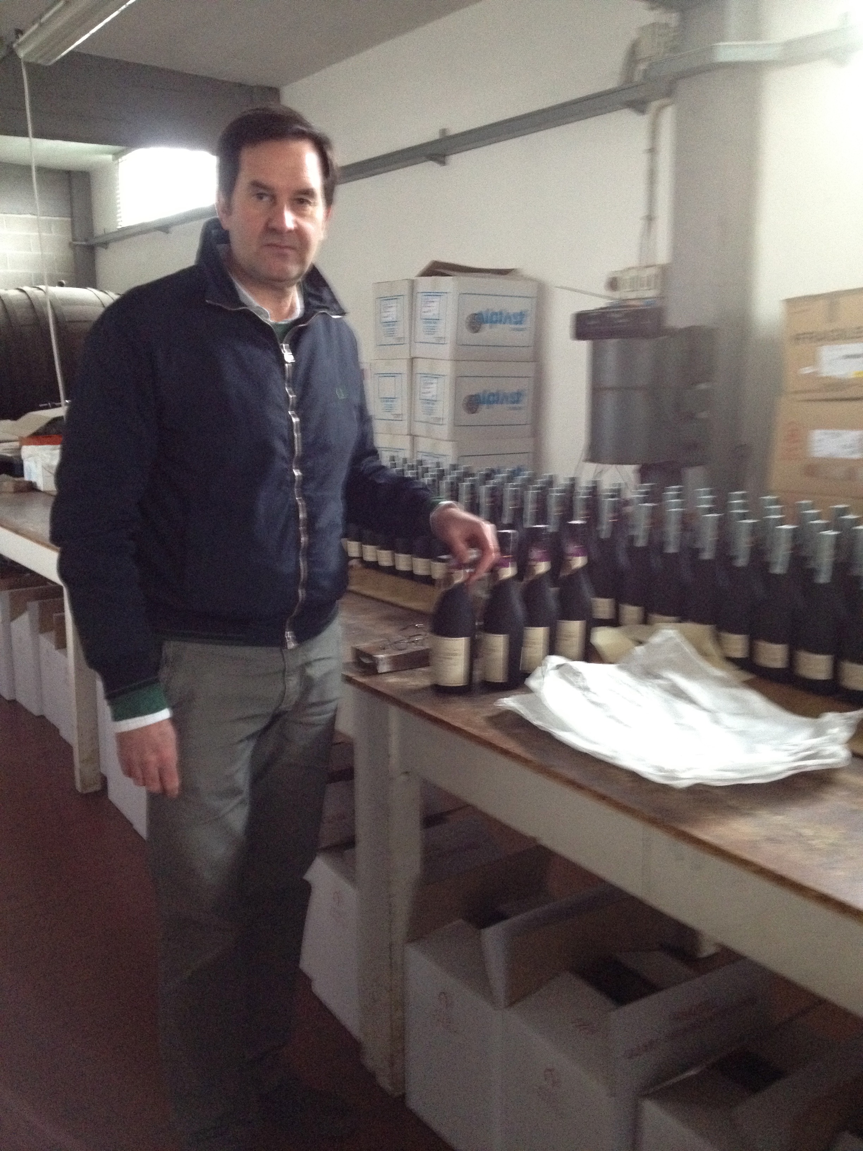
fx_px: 1163
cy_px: 576
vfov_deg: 52.6
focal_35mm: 35
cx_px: 432
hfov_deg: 40.7
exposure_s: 1/17
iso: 400
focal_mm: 4.28
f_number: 2.4
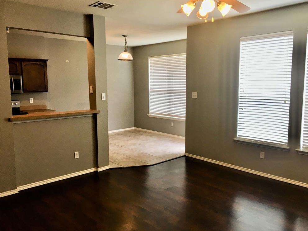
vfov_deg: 46.8
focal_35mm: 30
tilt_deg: -6.3
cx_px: 159
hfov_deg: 60.0
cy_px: 113
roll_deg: +0.8
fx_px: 267
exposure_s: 1/30
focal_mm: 4.15
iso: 25
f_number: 2.2
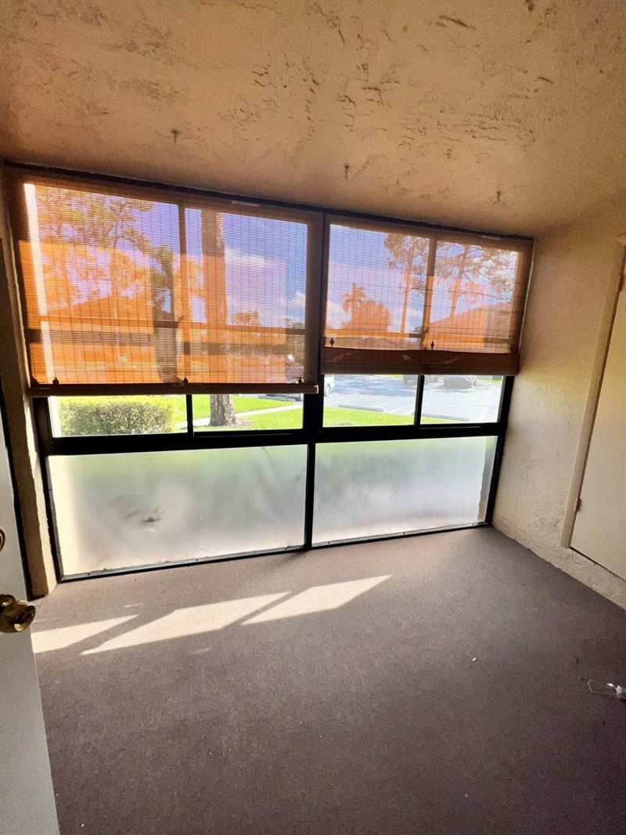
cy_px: 418
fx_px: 313
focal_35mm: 13
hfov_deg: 89.9
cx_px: 313
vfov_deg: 106.2
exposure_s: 1/515
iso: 25
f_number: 1.8
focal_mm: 1.57
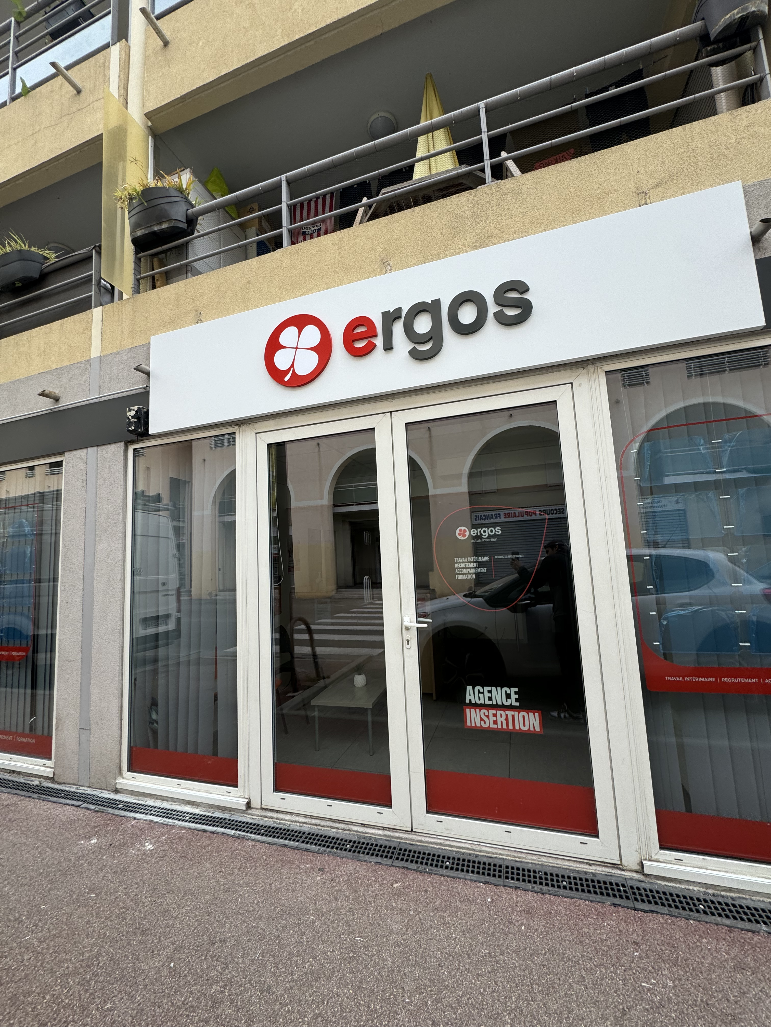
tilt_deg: +7.0
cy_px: 514
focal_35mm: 14
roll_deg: +4.8
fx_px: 416
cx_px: 386
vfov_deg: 102.1
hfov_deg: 85.7
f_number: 2.2
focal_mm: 2.22
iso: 40
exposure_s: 1/565
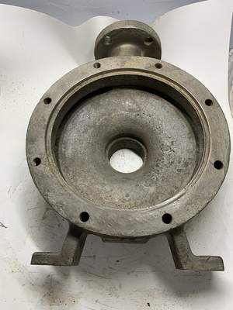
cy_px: 155
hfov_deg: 53.1
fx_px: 233
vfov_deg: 67.3
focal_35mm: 26
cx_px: 116
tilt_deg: -66.2
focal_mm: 4.25
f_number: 1.8
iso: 40
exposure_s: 1/122
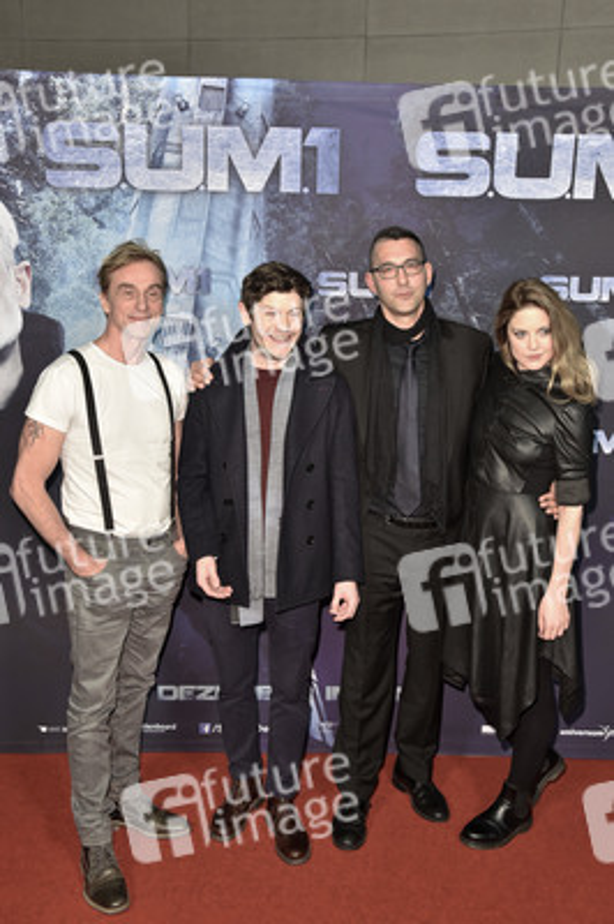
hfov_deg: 35.0
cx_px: 307
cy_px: 462
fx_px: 974
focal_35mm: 38
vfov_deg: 50.7
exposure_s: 1/125
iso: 1250
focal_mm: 38
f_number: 5.6
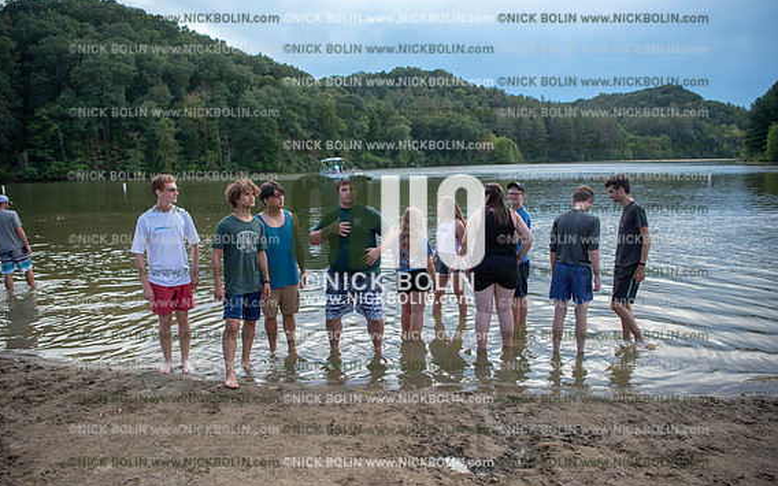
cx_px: 388
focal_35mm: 25
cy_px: 240
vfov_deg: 49.3
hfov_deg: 72.5
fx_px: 530
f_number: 3.2
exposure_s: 1/320
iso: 160
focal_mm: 24
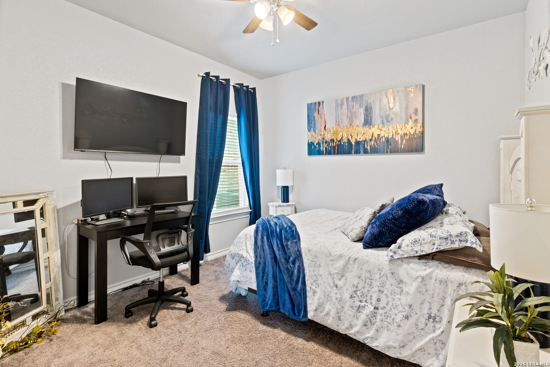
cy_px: 184
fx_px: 252
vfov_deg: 72.1
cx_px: 275
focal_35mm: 16
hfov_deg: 95.0
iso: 200
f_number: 9
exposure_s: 2.5
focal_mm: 11
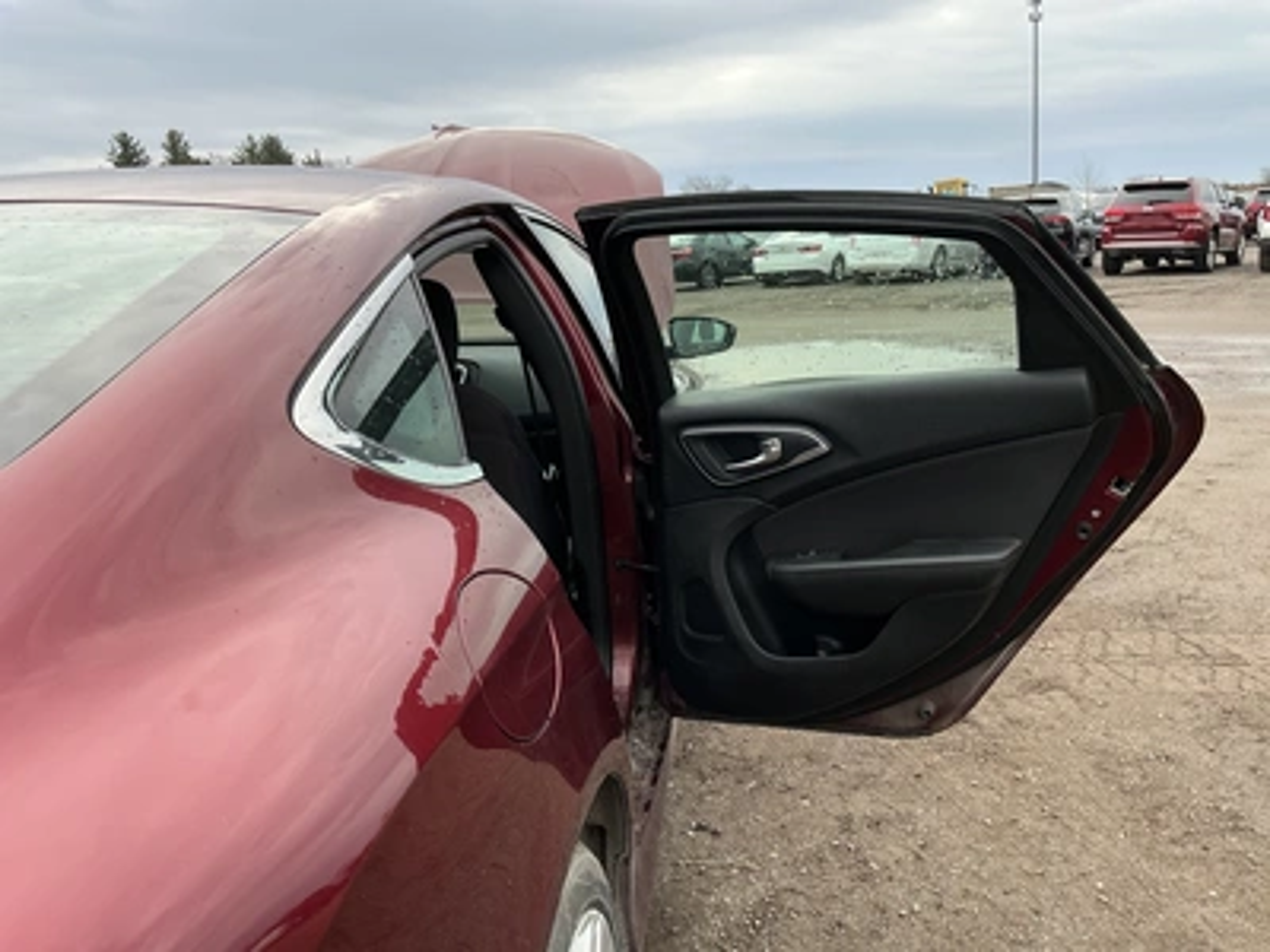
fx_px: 1027
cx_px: 635
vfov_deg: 49.7
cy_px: 476
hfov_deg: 63.4
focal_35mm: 28
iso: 25
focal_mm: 3
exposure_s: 1/383
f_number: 1.8
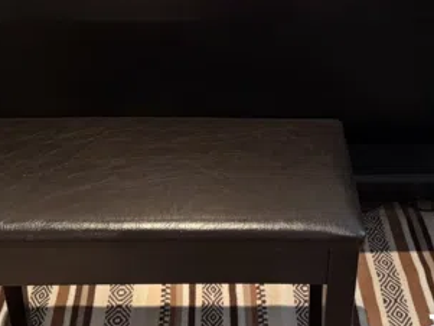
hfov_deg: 37.5
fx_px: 640
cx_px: 206
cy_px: 92
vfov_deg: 28.3
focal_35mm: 51
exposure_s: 1/25
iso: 800
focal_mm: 6.76
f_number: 1.78
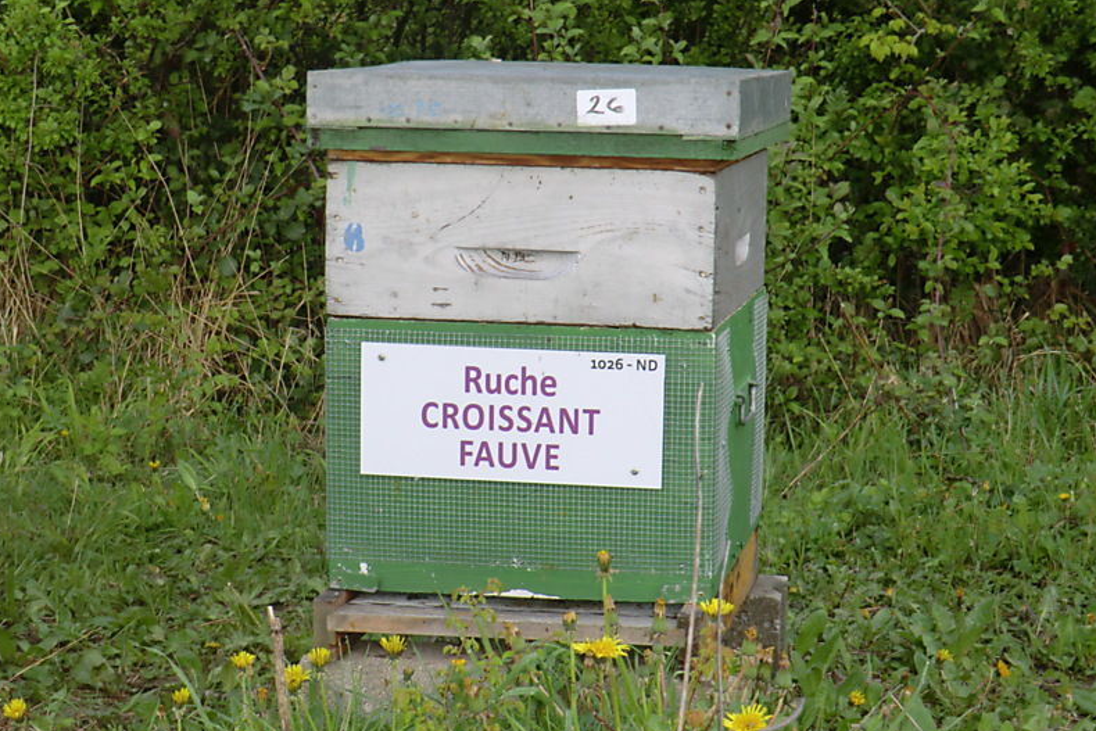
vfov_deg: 17.1
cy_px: 333
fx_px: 2436
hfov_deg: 25.4
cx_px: 545
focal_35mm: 80
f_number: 4.6
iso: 64
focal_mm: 13.6
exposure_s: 1/125
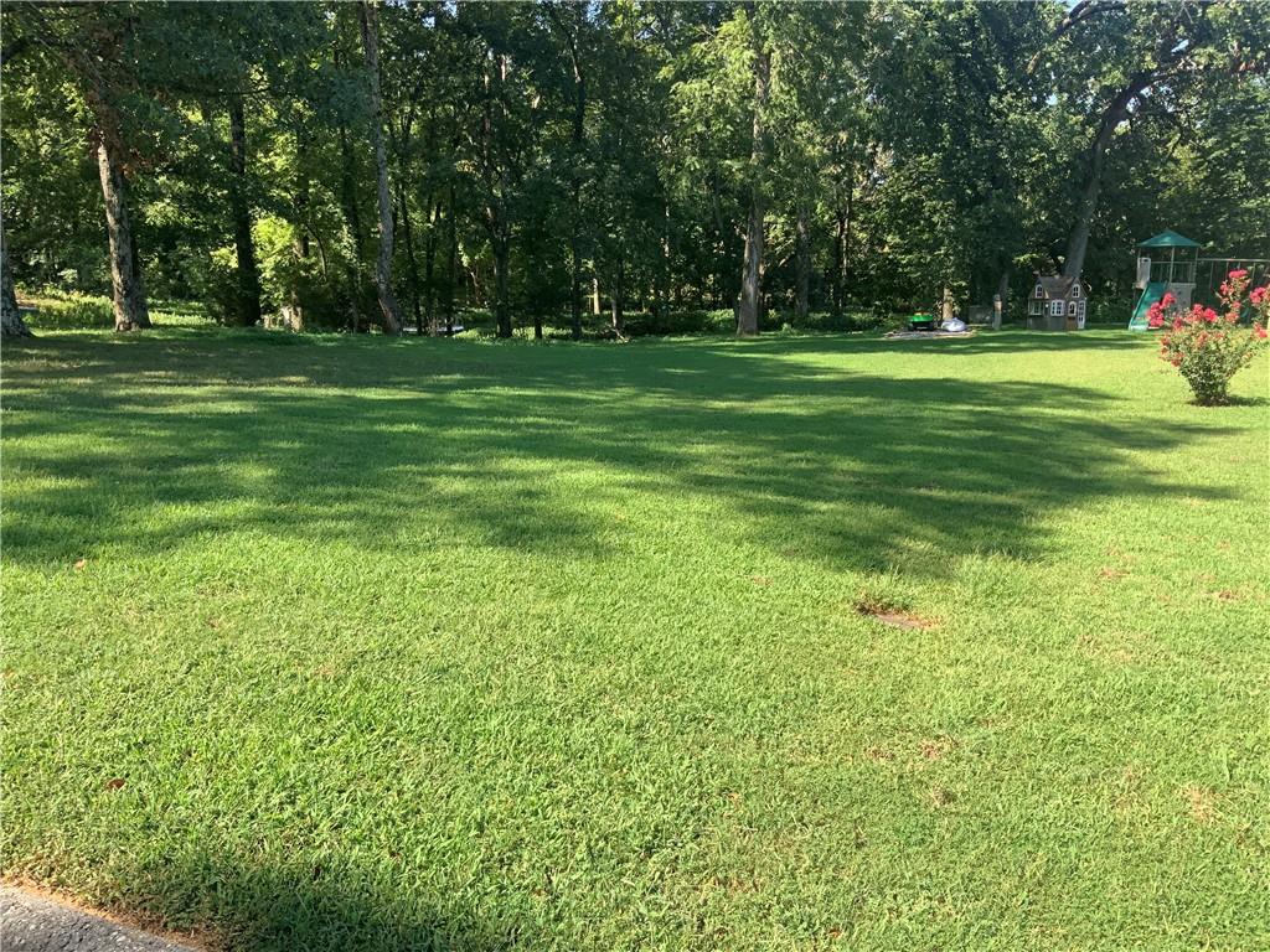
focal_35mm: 29
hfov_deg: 61.7
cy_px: 476
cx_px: 635
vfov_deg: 48.2
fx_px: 1064
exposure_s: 1/509
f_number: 1.8
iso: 16
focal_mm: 3
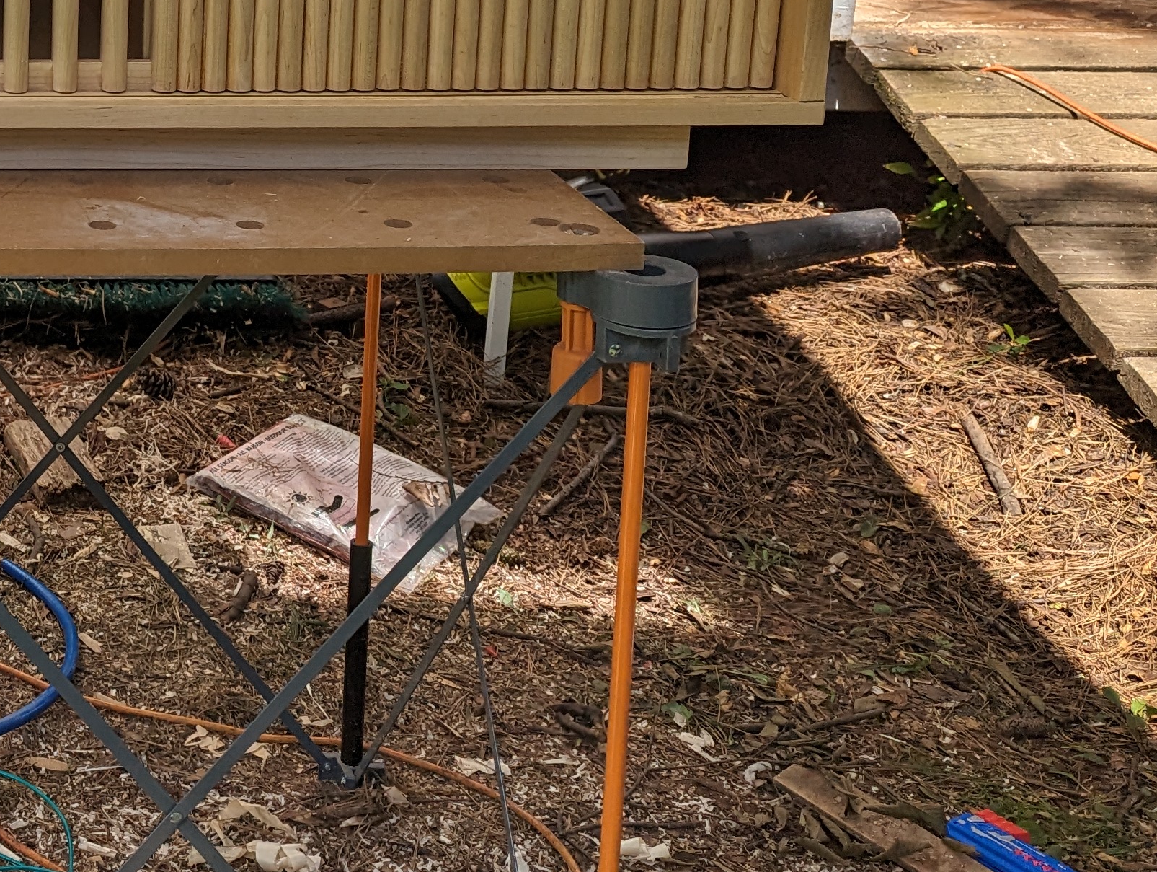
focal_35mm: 61
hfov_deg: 28.4
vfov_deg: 22.6
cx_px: -155
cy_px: -109
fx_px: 2042
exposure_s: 1/1433
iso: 42
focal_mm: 6.81
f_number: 1.85
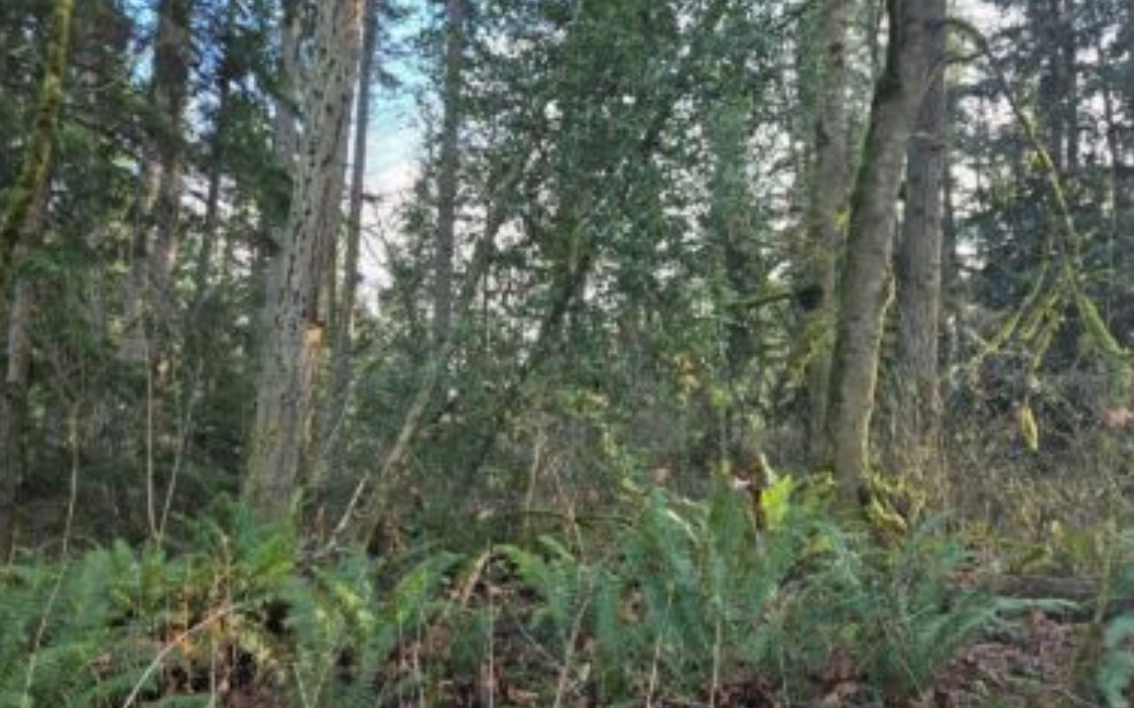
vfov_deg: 47.5
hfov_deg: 70.4
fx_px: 803
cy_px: 375
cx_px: 593
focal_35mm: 26
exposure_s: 1/180
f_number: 1.8
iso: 80
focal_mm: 5.4
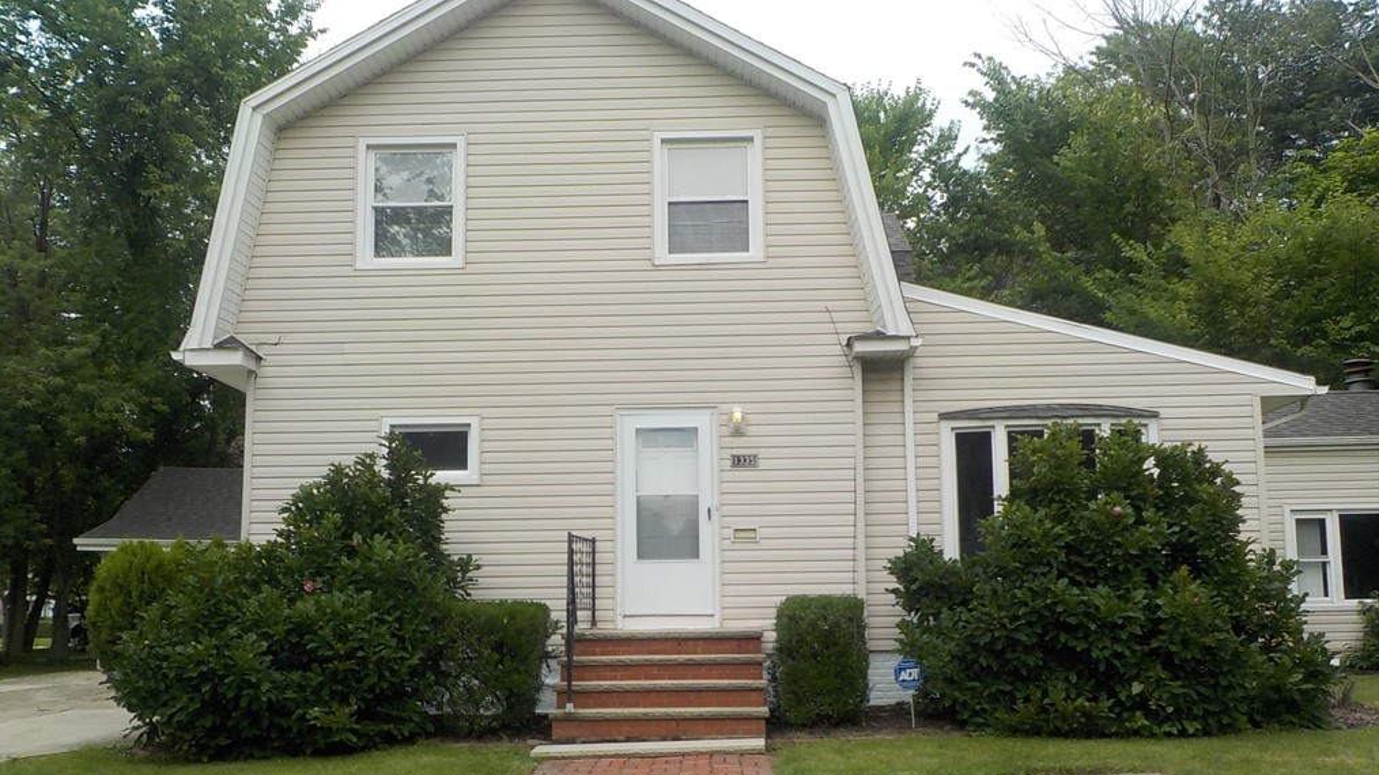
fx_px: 1206
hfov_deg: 59.5
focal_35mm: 33
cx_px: 685
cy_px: 477
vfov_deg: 35.5
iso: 125
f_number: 3.3
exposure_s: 1/400
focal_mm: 4.1
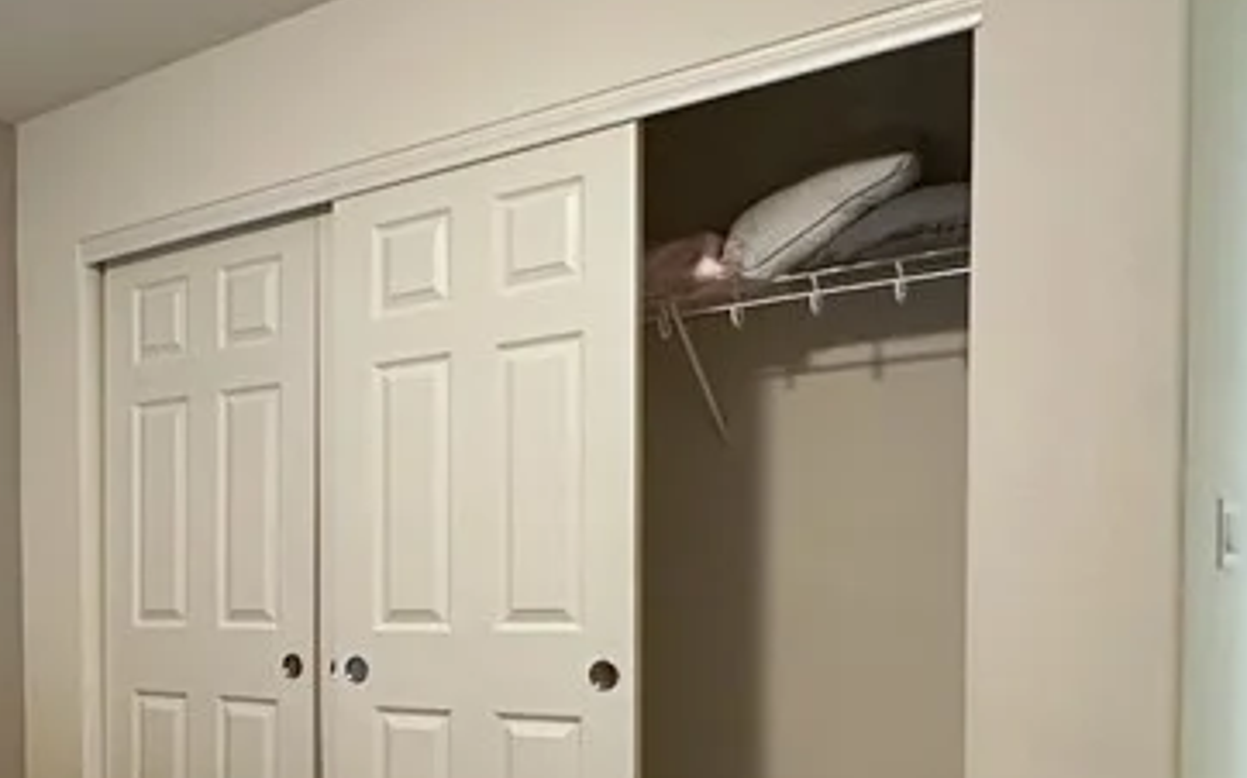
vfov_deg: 29.5
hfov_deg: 40.9
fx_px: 1427
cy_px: 664
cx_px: -14
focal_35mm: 42
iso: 500
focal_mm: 2.22
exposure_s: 1/60
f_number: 2.2
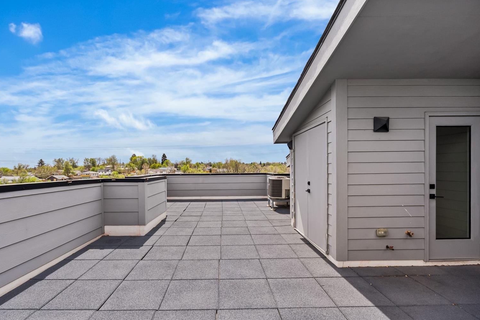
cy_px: 164
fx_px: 227
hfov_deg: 93.2
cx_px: 226
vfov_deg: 70.5
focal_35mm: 17
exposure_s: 1/500
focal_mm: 16
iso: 200
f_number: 8
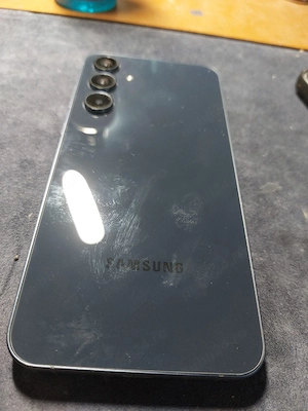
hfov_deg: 54.9
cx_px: 154
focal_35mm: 25
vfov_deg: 69.4
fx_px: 297
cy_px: 206
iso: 160
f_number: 1.8
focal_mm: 5.23
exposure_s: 1/50
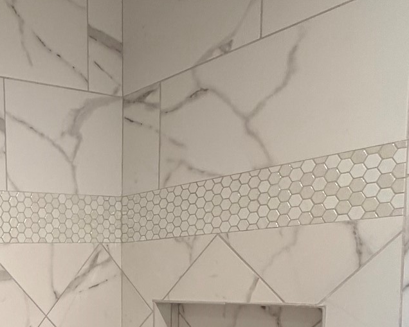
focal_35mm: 44
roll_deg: +2.8
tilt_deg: -7.3
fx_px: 533
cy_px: 336
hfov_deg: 35.6
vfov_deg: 31.3
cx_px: -46
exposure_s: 1/60
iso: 160
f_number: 2.2
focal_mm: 2.22
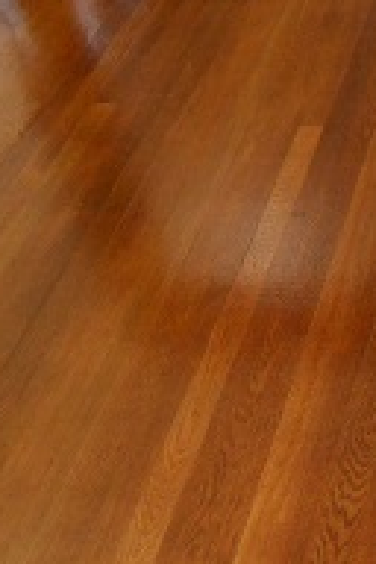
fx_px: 1018
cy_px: 62
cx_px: 574
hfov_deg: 18.4
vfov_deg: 29.7
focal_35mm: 65
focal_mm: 4.6
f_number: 3.5
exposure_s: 1/25
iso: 500
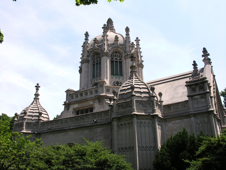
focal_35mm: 35
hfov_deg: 52.6
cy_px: 85
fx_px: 229
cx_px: 113
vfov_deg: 40.7
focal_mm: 8.9
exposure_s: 1/250
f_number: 5
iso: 50
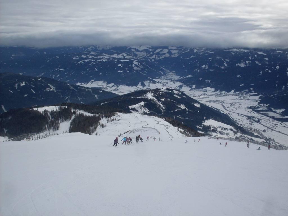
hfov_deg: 49.0
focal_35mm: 38
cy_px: 108
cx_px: 144
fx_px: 316
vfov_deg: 37.7
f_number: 8.4
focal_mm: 6.3
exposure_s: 1/350
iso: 80
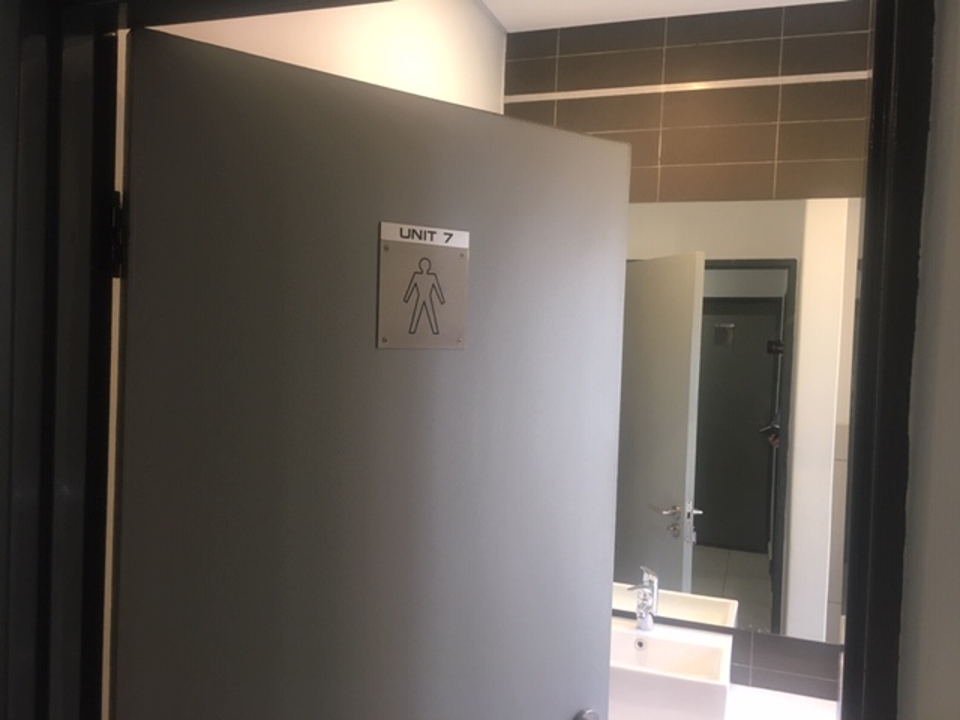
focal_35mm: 29
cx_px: 480
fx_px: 804
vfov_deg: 48.2
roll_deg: -1.7
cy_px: 360
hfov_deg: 61.7
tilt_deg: -3.1
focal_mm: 4.15
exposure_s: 1/33
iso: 125
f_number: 2.2
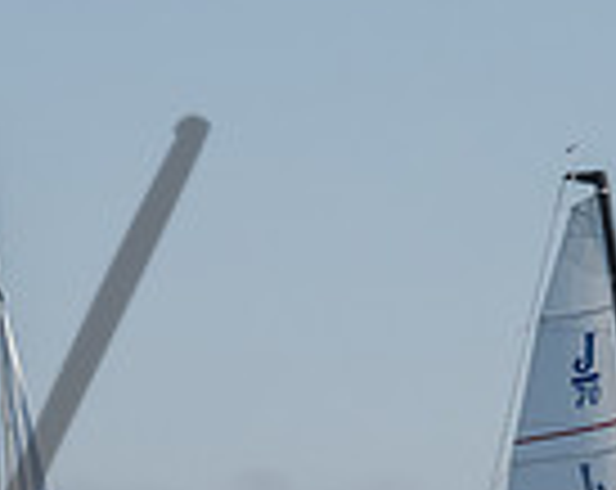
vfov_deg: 2.8
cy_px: 519
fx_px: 10079
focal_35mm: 554
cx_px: 449
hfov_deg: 3.5
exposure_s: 1/1000
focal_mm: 115
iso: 800
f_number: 8
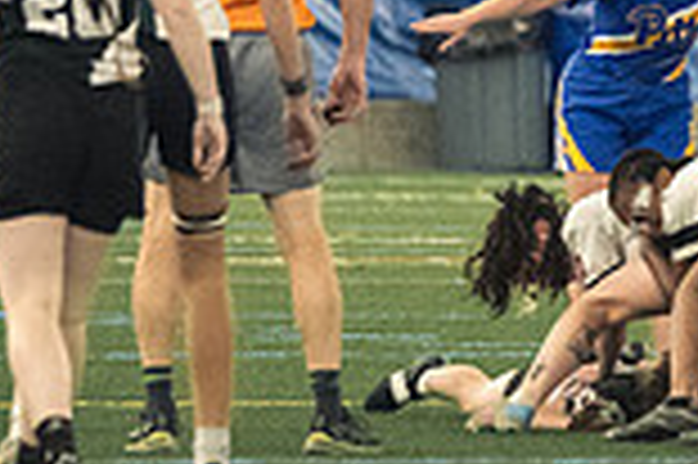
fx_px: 21712
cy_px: 86
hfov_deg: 1.8
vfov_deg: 1.2
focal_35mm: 1121
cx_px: 671
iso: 9000
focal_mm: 200
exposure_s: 1/500
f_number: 2.8
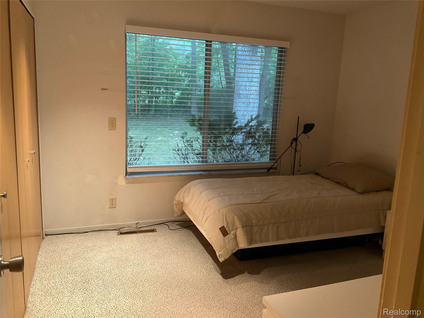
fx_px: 355
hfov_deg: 61.7
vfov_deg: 48.2
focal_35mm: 29
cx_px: 212
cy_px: 159
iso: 250
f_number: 1.8
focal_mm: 3
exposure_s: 1/40
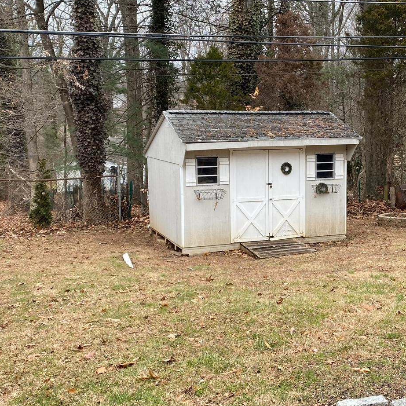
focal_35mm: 51
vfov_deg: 33.4
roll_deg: +0.1
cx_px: 297
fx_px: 677
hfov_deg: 32.8
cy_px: 219
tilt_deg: -10.1
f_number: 1.8
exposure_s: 1/122
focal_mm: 4.25
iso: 32
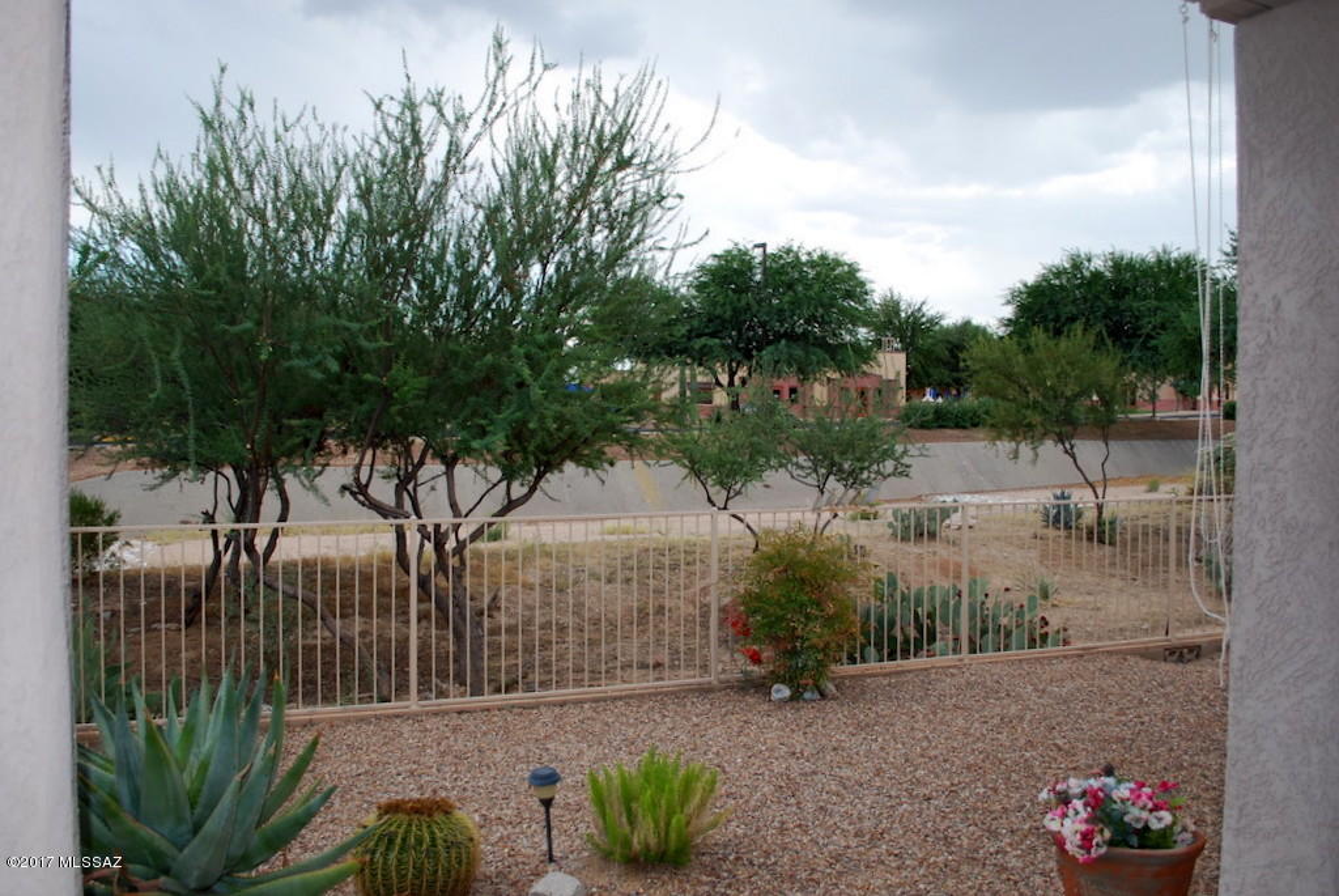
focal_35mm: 27
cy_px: 448
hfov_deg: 67.3
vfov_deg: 48.0
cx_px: 670
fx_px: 1005
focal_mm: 18
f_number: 4
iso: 100
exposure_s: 1/200
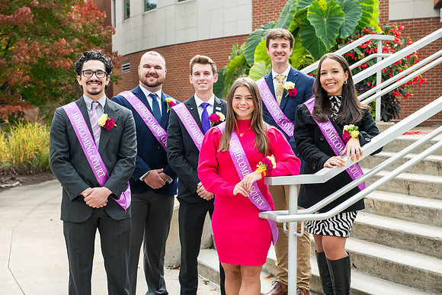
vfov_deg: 21.9
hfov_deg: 32.4
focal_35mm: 62
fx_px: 761
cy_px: 148
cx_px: 221
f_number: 6.3
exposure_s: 1/320
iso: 500
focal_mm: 62
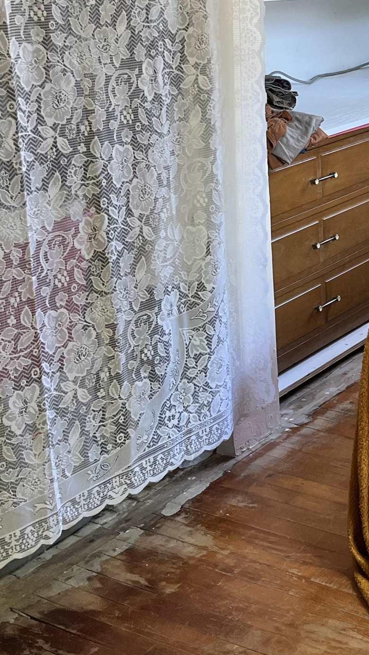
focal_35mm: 63
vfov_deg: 32.6
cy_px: 156
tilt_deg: -13.0
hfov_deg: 17.3
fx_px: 1096
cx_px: 546
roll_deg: -0.4
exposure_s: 1/121
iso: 125
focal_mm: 5.1
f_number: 1.6
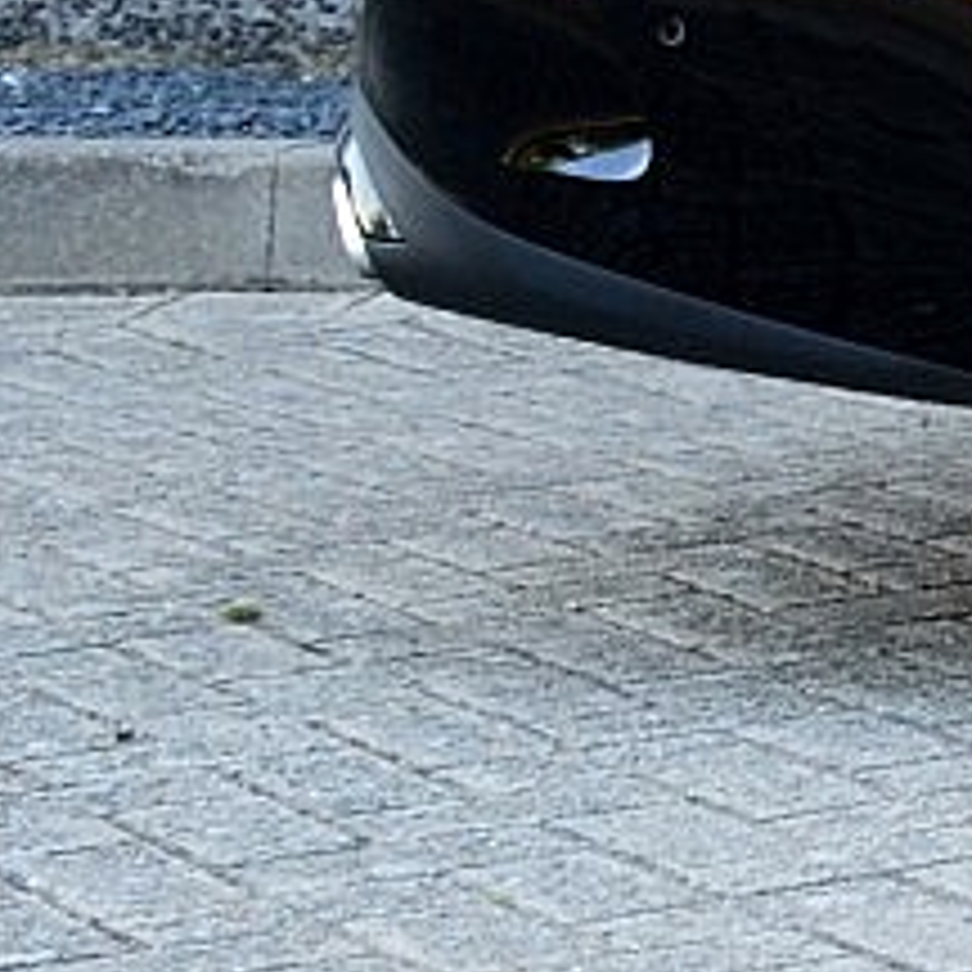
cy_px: -482
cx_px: 3465
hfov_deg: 7.2
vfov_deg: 8.5
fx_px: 6392
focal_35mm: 201
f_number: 8
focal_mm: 21
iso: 450
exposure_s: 1/60
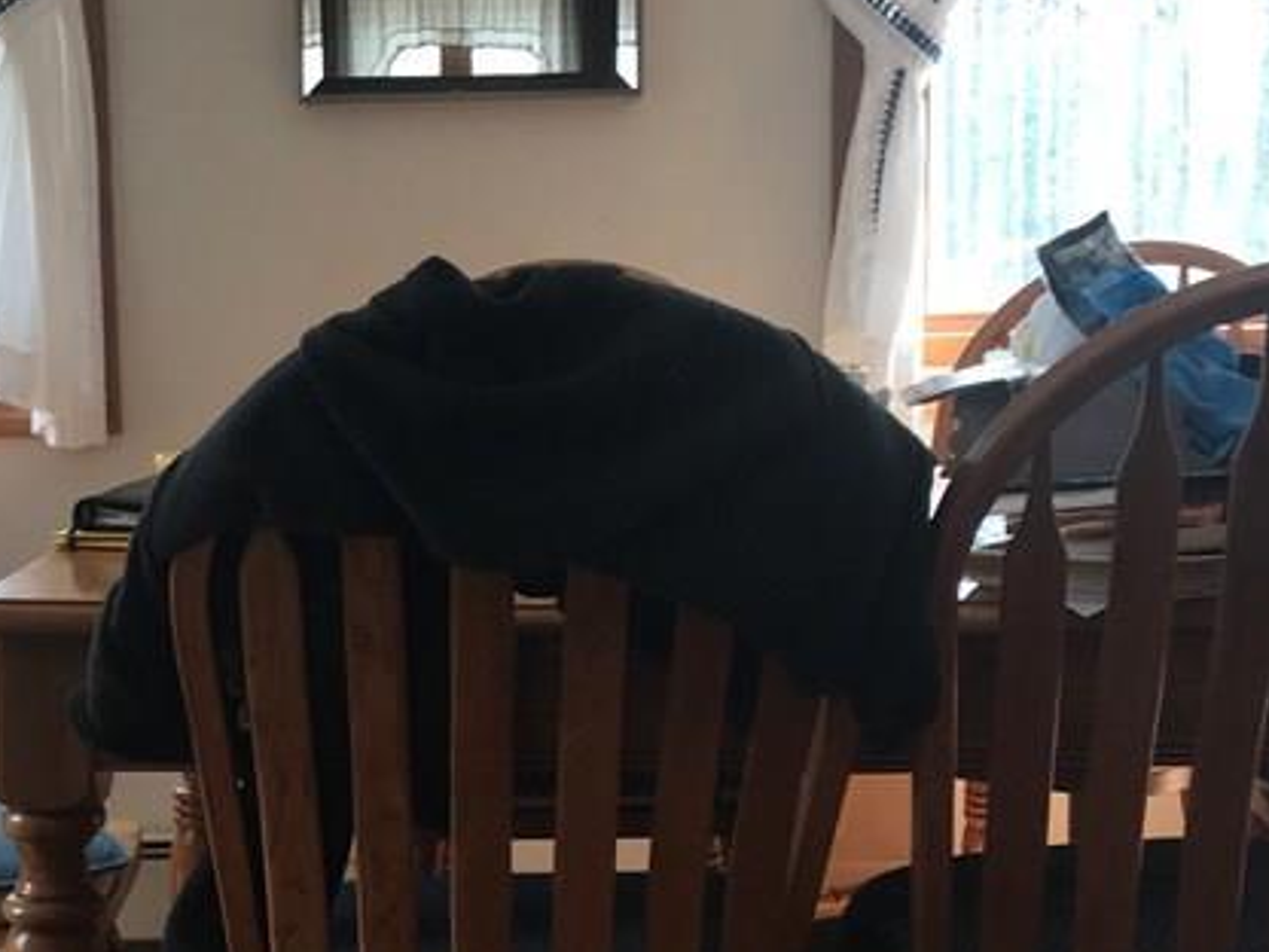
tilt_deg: -5.8
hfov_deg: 28.1
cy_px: 601
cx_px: 470
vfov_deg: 21.3
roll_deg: +0.3
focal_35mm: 69
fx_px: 2529
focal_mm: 3.99
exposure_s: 1/120
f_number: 1.8
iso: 40
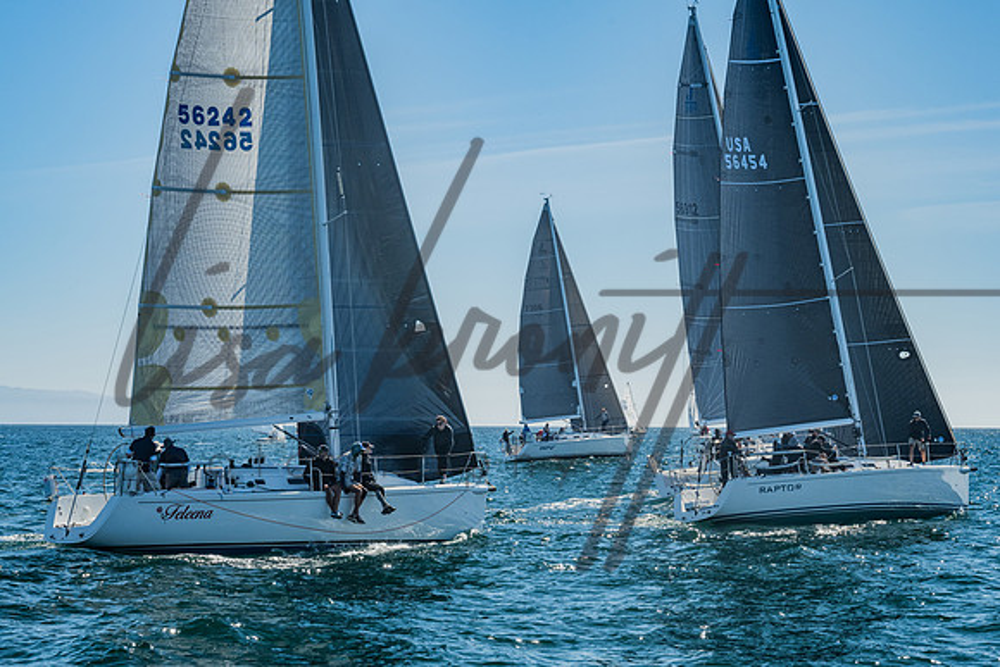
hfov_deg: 21.2
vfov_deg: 14.2
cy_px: 364
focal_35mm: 96
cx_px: 491
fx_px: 2677
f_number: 10
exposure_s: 1/400
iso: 400
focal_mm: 84
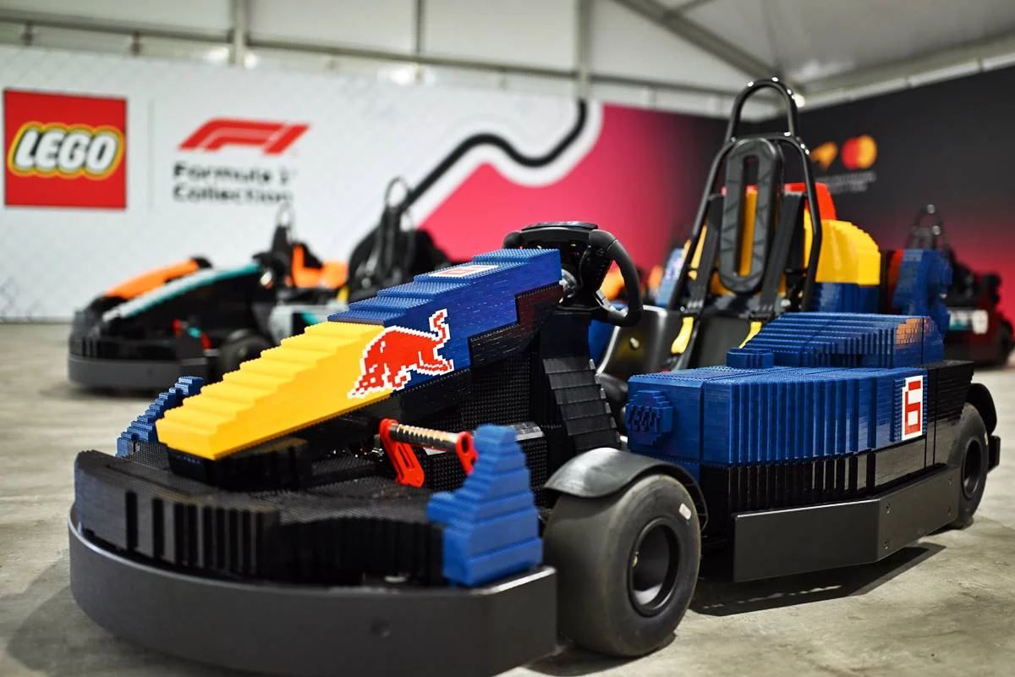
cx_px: 508
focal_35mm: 35
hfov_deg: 54.4
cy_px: 338
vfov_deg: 37.9
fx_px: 987
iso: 500
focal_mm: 35
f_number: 1.2
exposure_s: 1/320
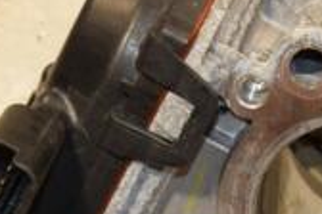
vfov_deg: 3.9
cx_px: 303
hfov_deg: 5.8
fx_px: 3166
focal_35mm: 354
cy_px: 250
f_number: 7.1
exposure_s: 1/200
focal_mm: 66
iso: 800
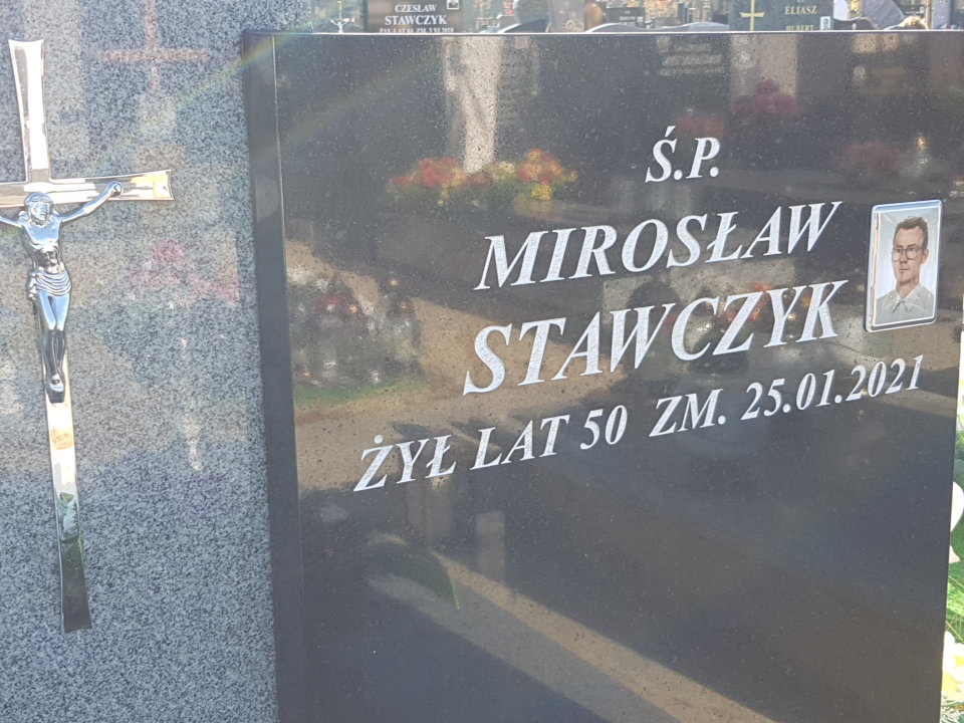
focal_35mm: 26
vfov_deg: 53.1
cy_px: 362
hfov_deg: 67.3
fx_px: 724
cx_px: 482
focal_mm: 4.2
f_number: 1.7
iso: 40
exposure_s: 1/387
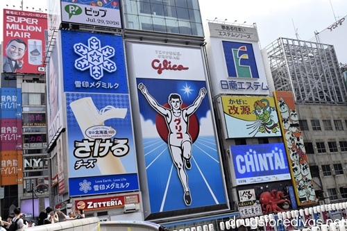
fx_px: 347
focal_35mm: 36
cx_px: 174
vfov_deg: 36.8
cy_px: 116
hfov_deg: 53.1
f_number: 10
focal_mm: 24
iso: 200
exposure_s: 1/400
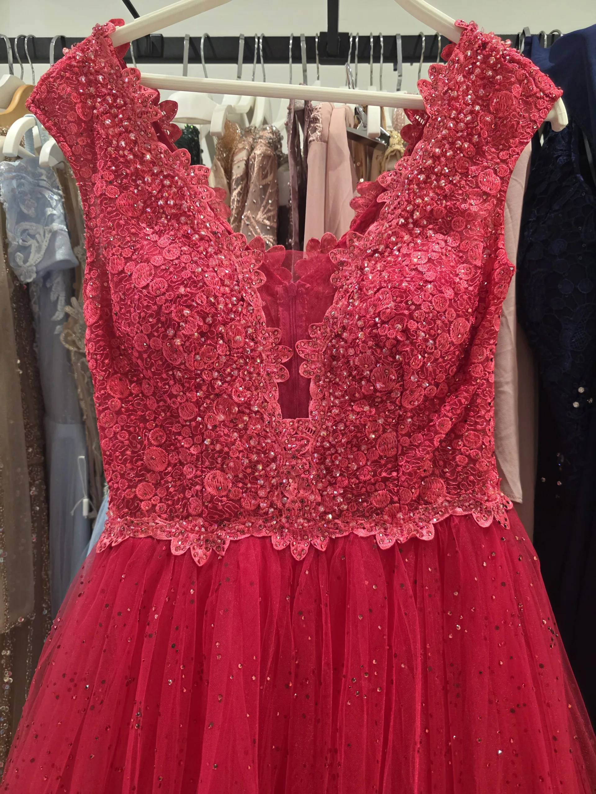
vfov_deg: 73.9
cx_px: 298
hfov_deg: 58.9
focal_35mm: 23
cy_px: 397
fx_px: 528
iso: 400
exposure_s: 1/100
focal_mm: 6.3
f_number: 1.7
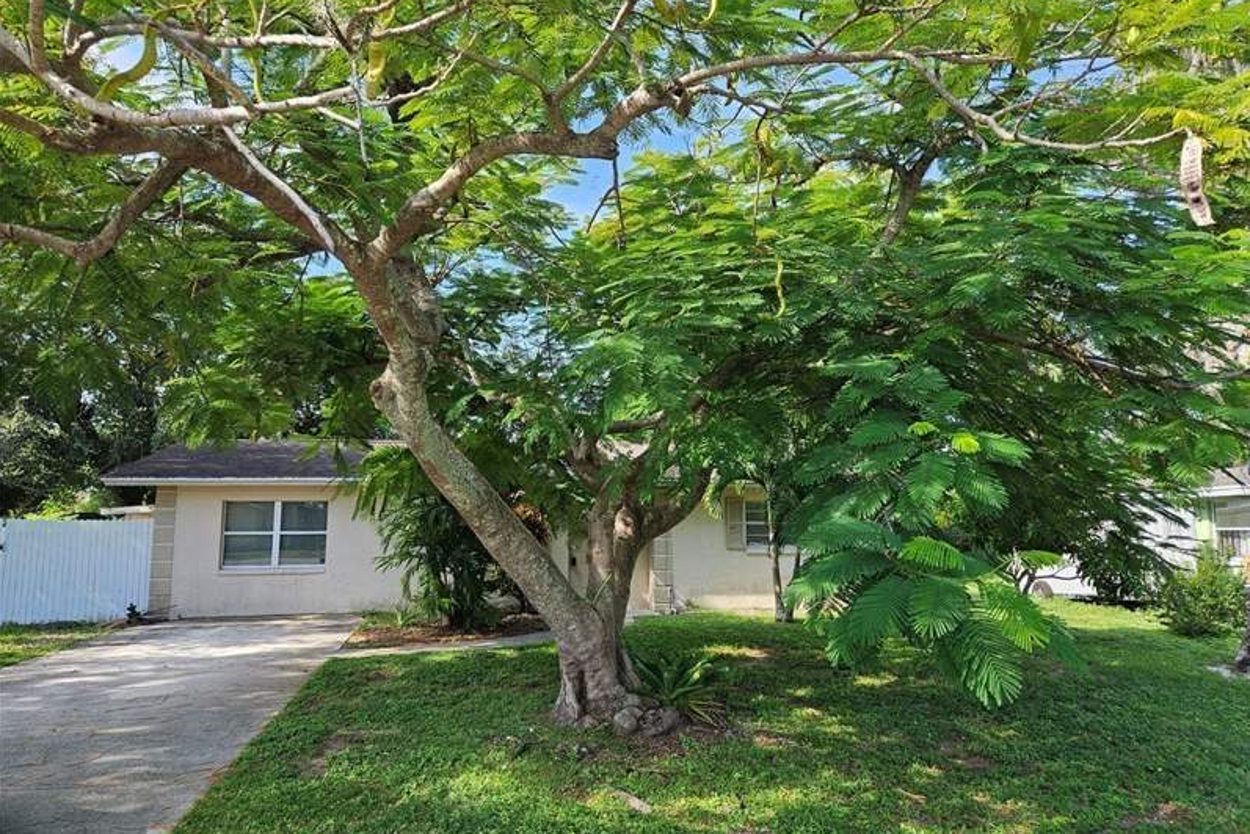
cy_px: 428
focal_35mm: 24
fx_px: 834
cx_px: 626
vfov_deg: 53.2
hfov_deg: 73.7
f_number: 1.8
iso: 25
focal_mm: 5.4
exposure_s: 1/405
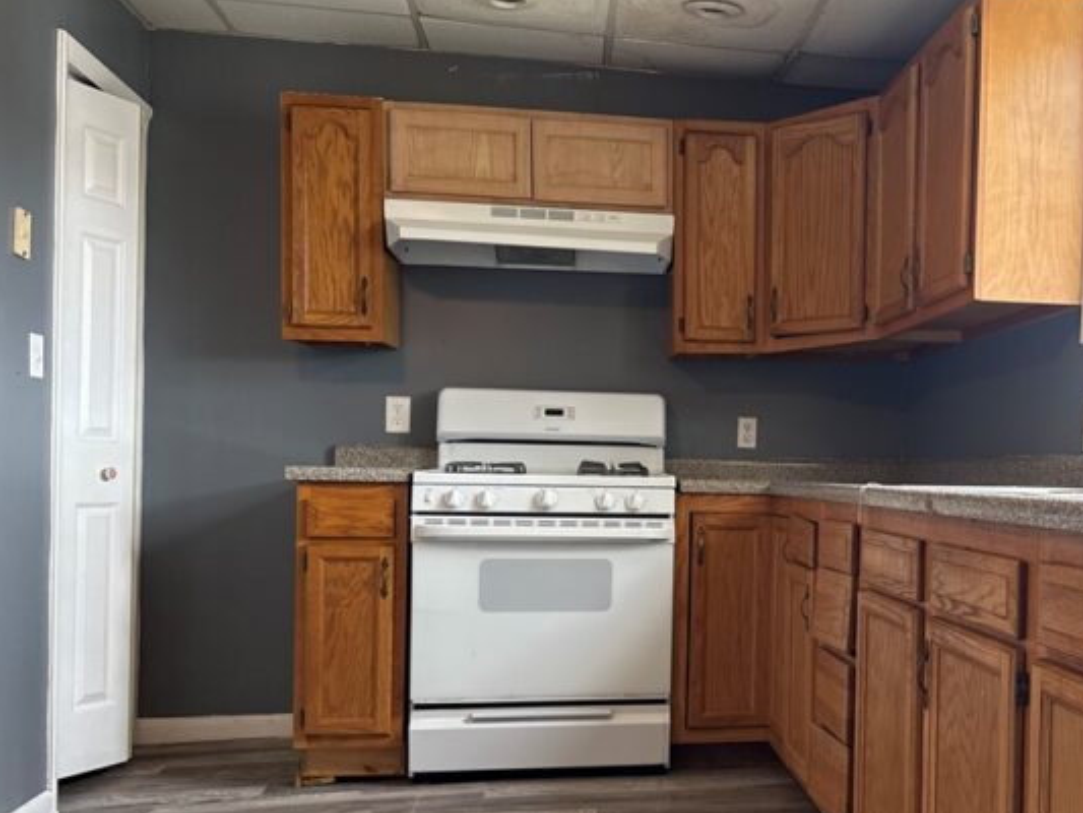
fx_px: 1127
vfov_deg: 39.5
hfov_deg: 49.9
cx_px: 770
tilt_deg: -1.3
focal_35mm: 36
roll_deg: -1.7
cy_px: 494
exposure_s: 1/60
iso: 250
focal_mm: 6.76
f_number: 1.78
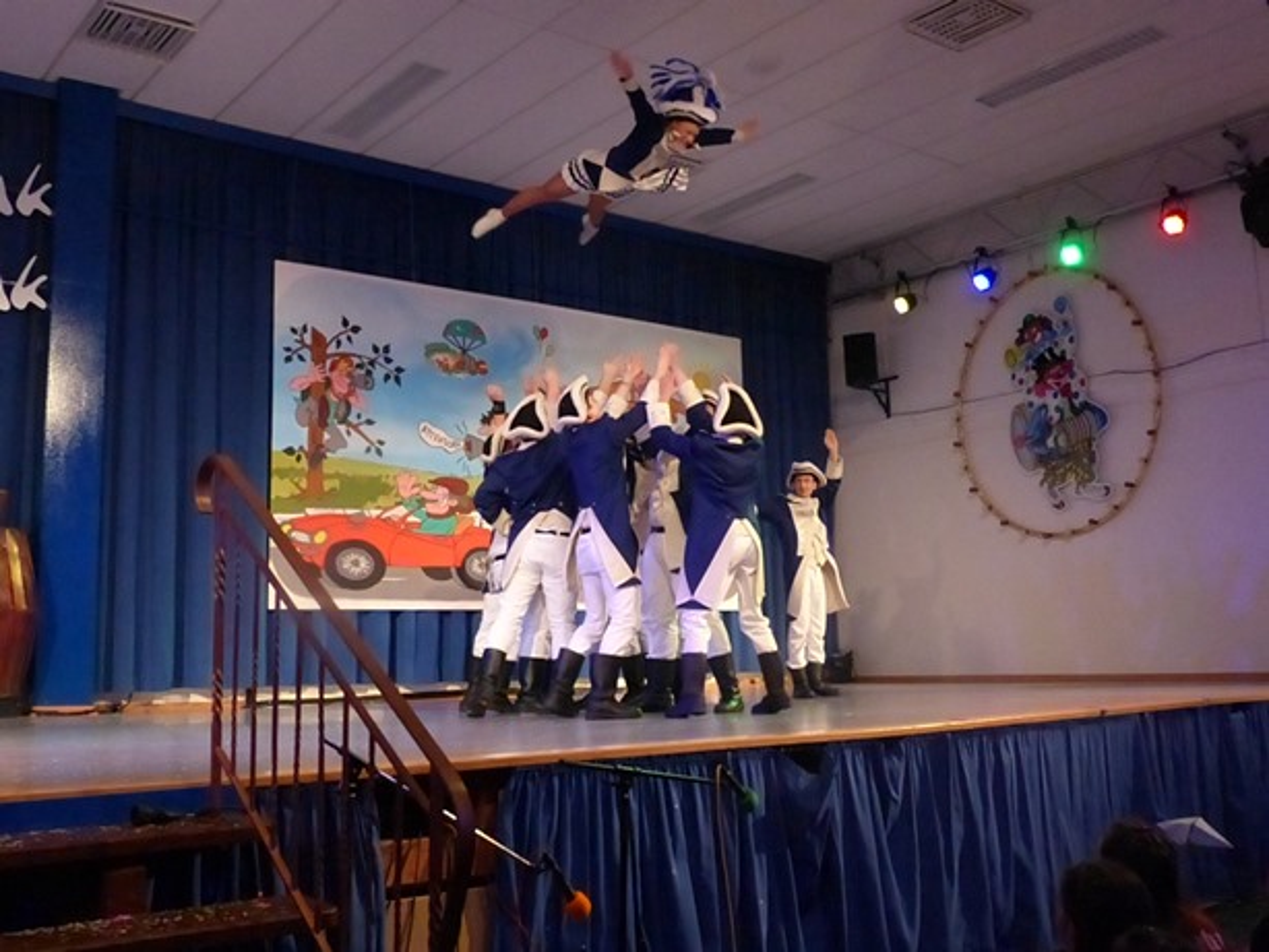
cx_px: 634
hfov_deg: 52.6
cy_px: 476
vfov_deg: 40.7
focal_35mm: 35
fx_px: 1284
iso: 1600
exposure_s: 1/160
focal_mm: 6.3
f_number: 4
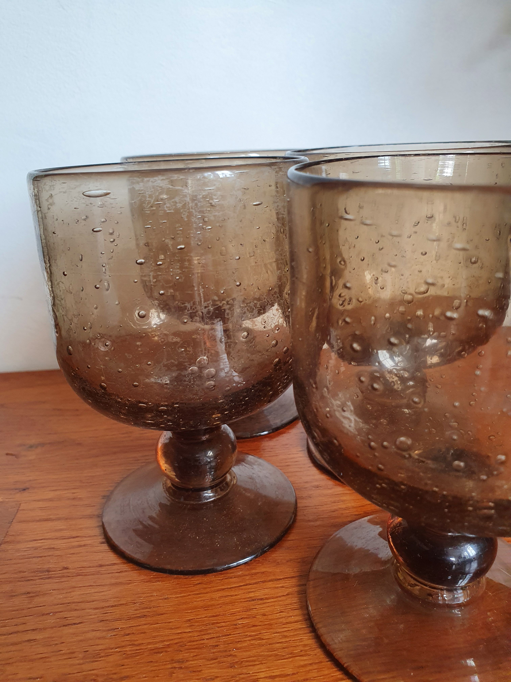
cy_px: 341
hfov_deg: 53.1
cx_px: 256
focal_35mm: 26
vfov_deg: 67.3
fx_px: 512
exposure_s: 1/100
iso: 200
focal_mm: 4.32
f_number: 2.4
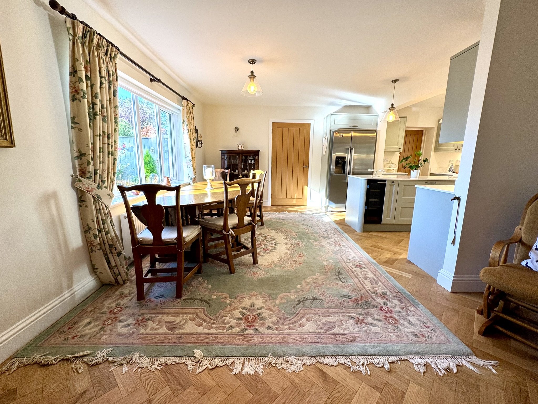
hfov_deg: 102.1
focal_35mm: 14
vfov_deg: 85.7
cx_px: 269
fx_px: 218
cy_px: 202
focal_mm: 2.22
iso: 100
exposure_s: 1/100
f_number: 2.2
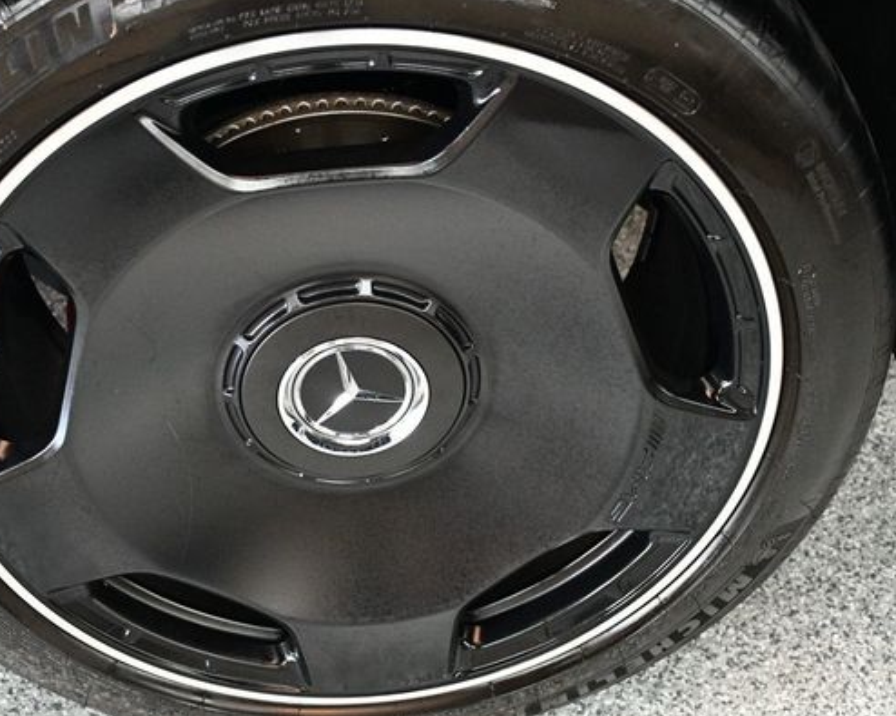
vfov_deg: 24.6
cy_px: 370
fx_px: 1644
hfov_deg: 30.4
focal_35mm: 62
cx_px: 350
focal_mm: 34
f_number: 4.2
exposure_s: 1/60
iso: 3600
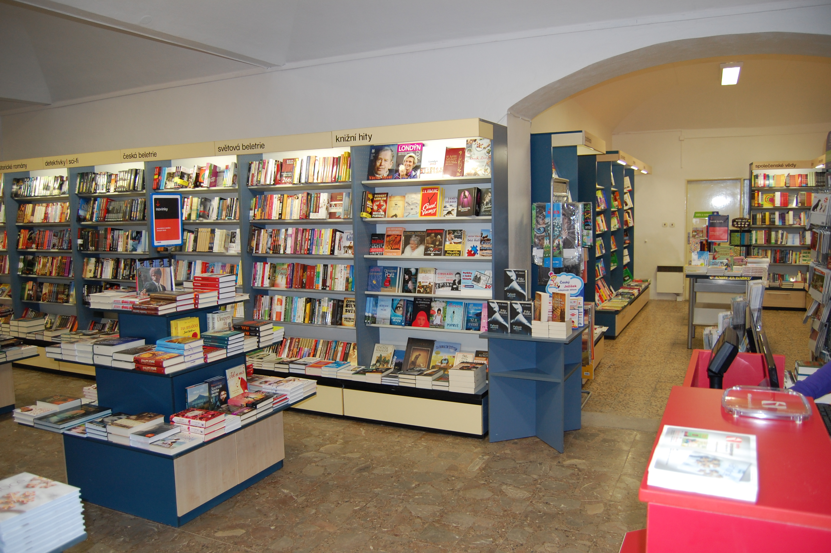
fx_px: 623
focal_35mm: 27
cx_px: 416
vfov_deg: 47.8
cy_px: 276
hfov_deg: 67.4
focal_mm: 18
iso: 400
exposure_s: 1/60
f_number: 3.5
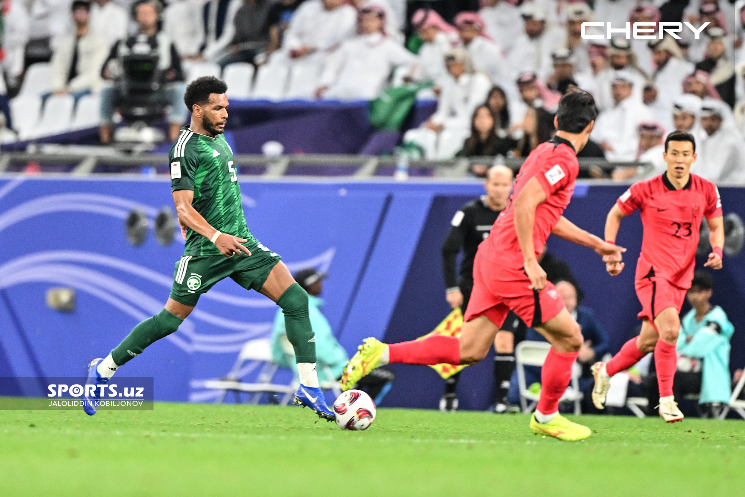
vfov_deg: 3.4
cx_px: 372
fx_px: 8278
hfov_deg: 5.2
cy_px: 248
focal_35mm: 400
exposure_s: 1/1000
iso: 1600
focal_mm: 400
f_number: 2.8
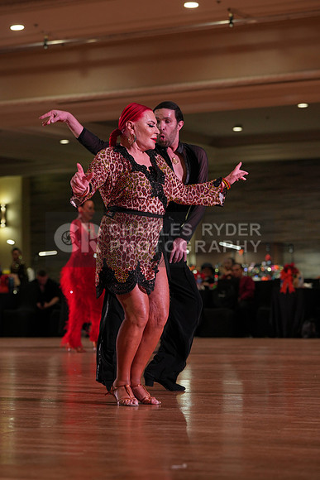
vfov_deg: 20.2
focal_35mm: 101
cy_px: 240
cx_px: 160
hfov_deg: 13.6
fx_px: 1346
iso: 800
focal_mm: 101
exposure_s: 1/400
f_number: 4
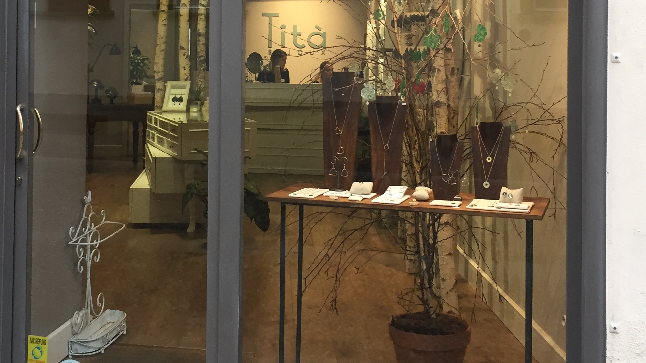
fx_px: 874
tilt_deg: +0.4
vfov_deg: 23.0
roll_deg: -0.8
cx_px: 307
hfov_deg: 40.6
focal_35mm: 51
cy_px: 54
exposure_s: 1/33
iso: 50
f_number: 2.2
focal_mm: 4.15
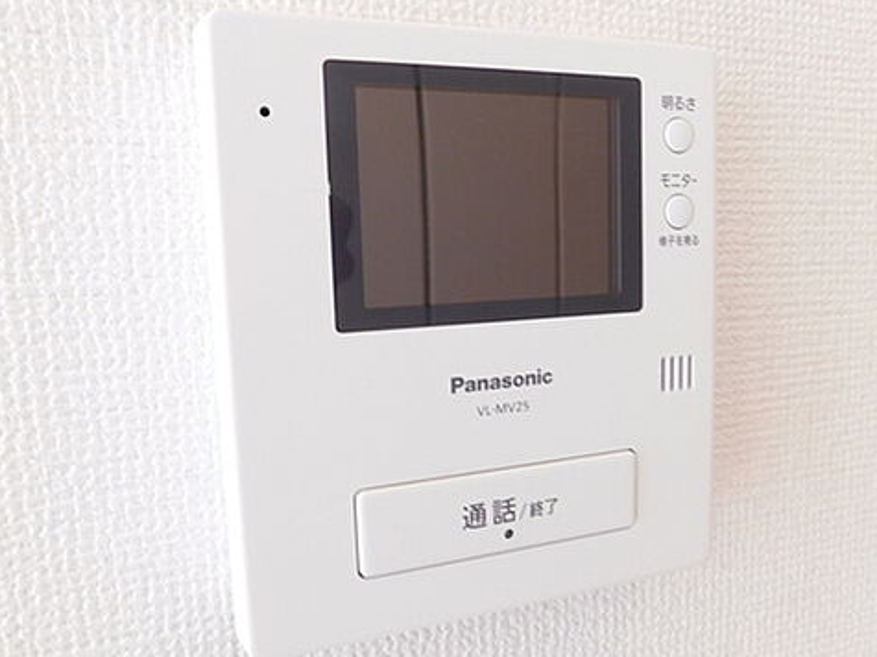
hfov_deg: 58.3
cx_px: 480
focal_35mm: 31
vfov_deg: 45.4
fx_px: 785
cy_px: 332
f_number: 3
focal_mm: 4
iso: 180
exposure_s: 1/30
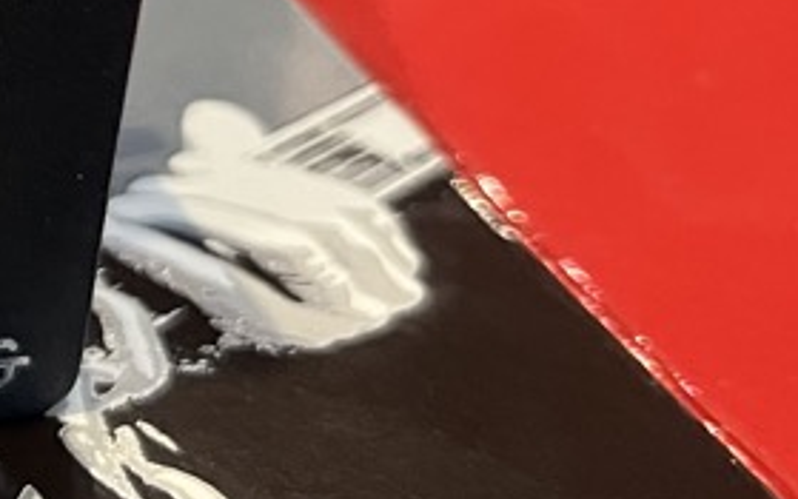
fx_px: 2566
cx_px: -490
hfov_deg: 15.8
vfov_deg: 11.0
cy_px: -51
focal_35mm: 118
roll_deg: +0.1
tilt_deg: -31.4
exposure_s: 1/60
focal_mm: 5.1
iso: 320
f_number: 1.6
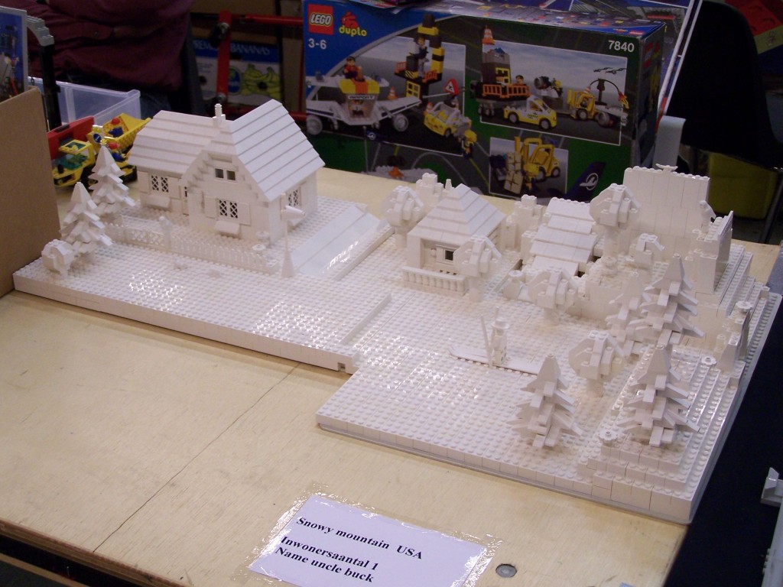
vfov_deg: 26.1
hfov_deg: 34.3
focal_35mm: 56
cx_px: 392
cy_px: 294
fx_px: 1267
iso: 140
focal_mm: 9.3
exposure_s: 1/15
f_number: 3.1
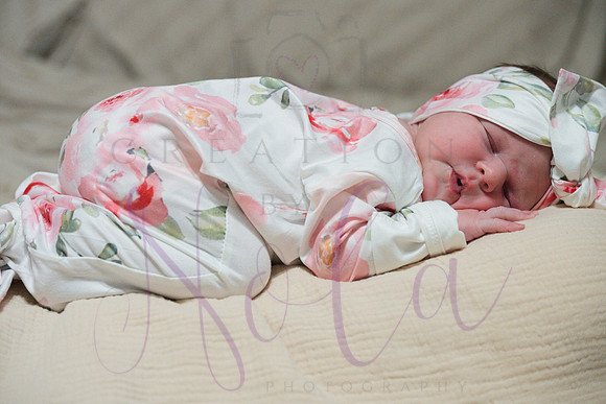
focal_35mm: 71
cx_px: 303
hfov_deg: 28.4
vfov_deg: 19.2
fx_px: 1195
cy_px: 202
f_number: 4
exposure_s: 1/320
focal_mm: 71
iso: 3200
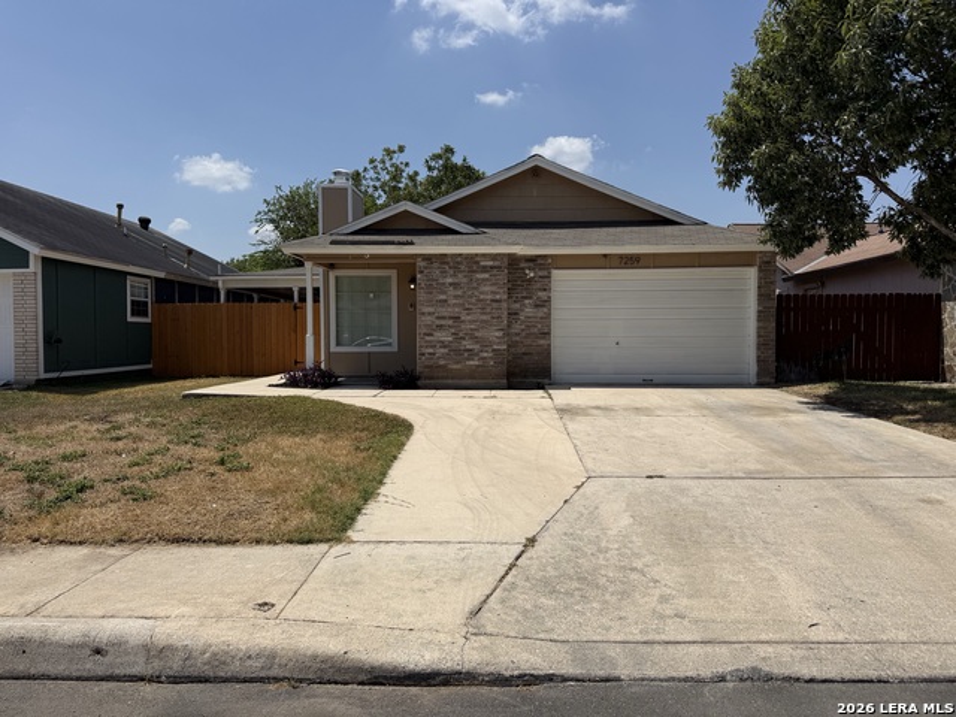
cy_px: 358
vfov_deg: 56.8
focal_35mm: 24
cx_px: 478
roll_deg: -0.5
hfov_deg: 71.6
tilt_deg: +1.0
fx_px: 663
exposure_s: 1/10309
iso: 80
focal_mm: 6.76
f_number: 1.78
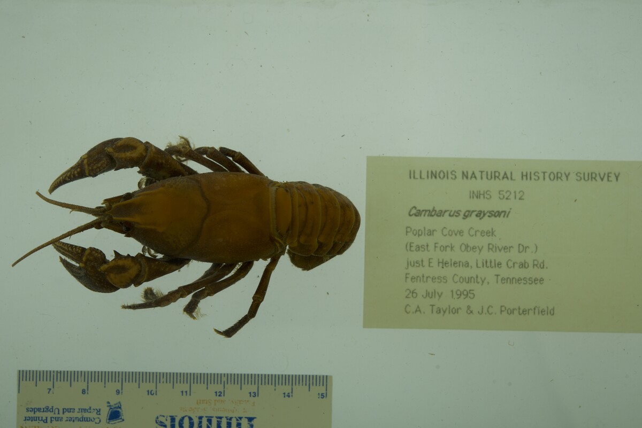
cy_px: 214
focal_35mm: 60
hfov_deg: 33.4
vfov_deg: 22.6
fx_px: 1070
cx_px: 321
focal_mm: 60
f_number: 10
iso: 100
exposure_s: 1/125
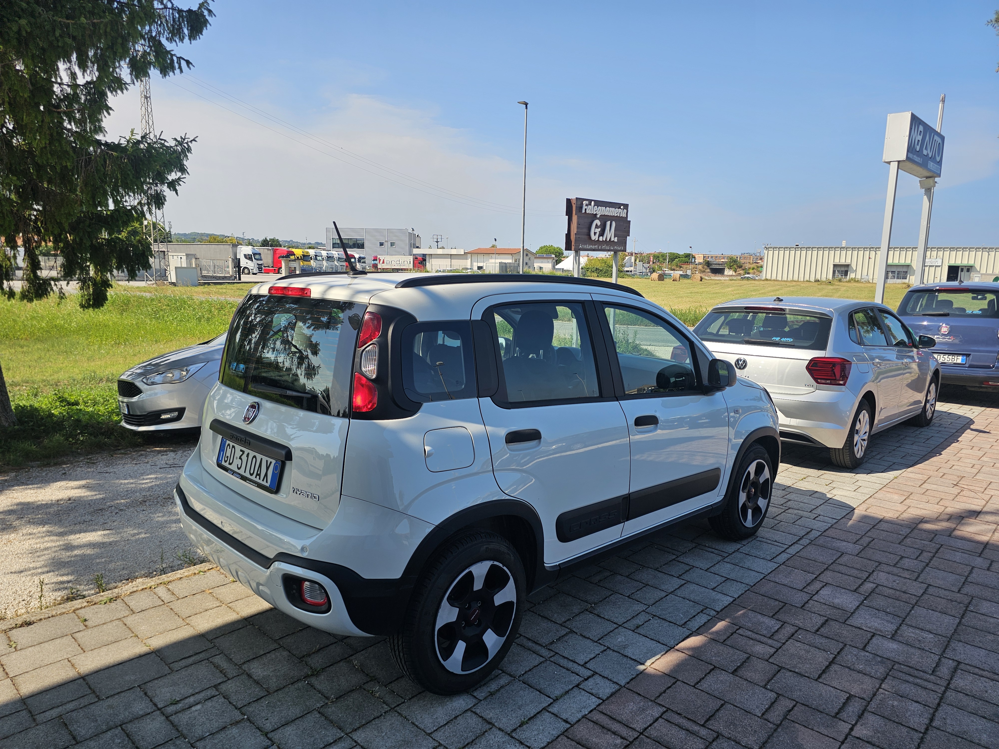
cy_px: 374
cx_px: 500
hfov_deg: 73.9
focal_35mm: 23
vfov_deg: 58.9
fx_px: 664
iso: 10
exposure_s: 1/694
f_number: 1.7
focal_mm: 6.3
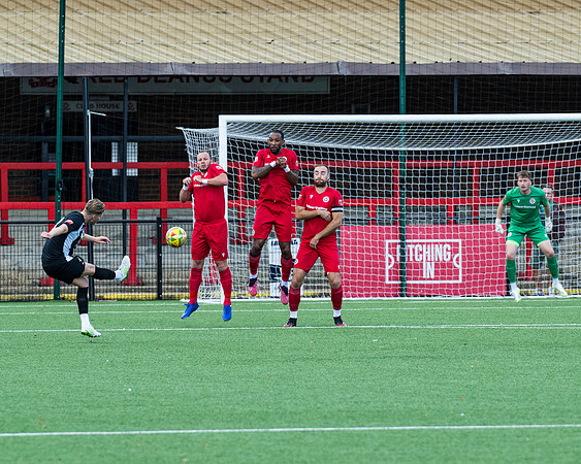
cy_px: 257
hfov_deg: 4.3
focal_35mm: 450
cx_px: 219
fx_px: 7730
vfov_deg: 3.4
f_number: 4
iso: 500
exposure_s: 1/2000
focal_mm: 200
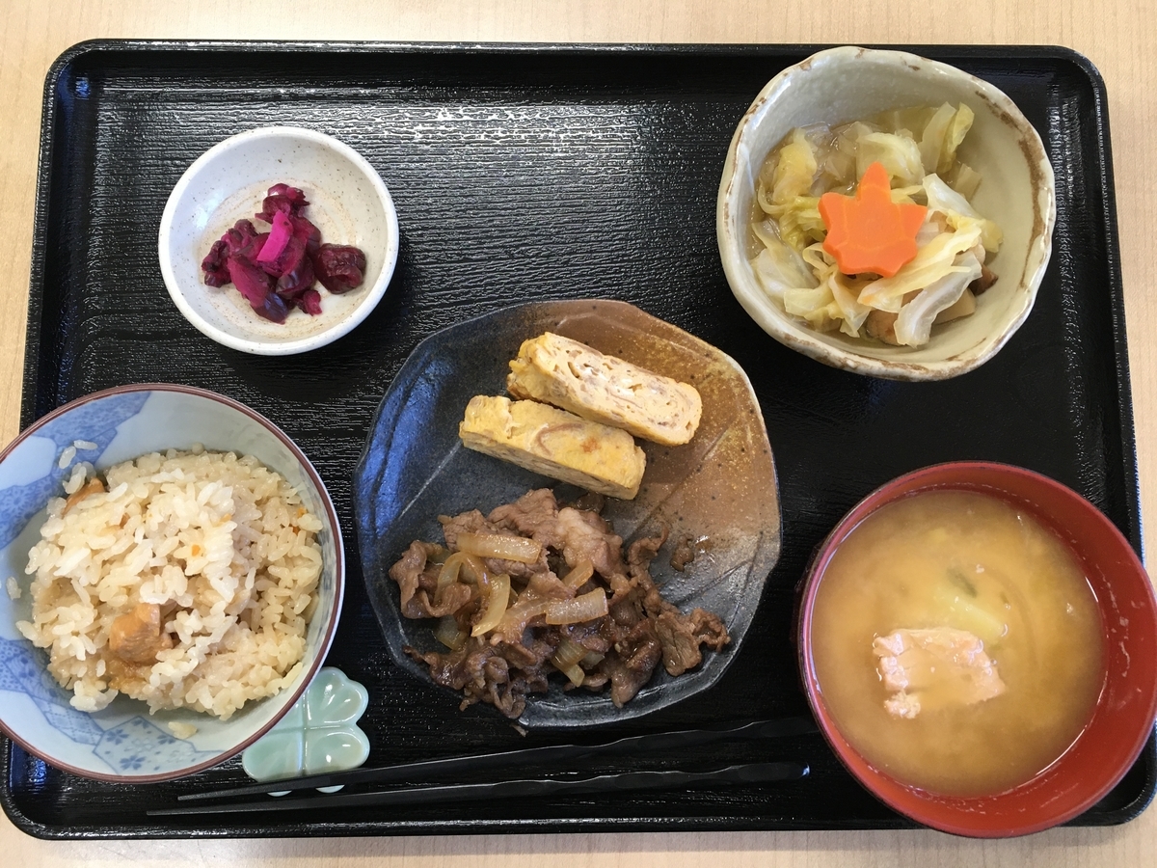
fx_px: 969
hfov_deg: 61.7
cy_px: 434
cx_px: 578
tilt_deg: -82.2
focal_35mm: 29
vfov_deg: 48.2
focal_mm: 4.15
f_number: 2.2
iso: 40
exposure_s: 1/30
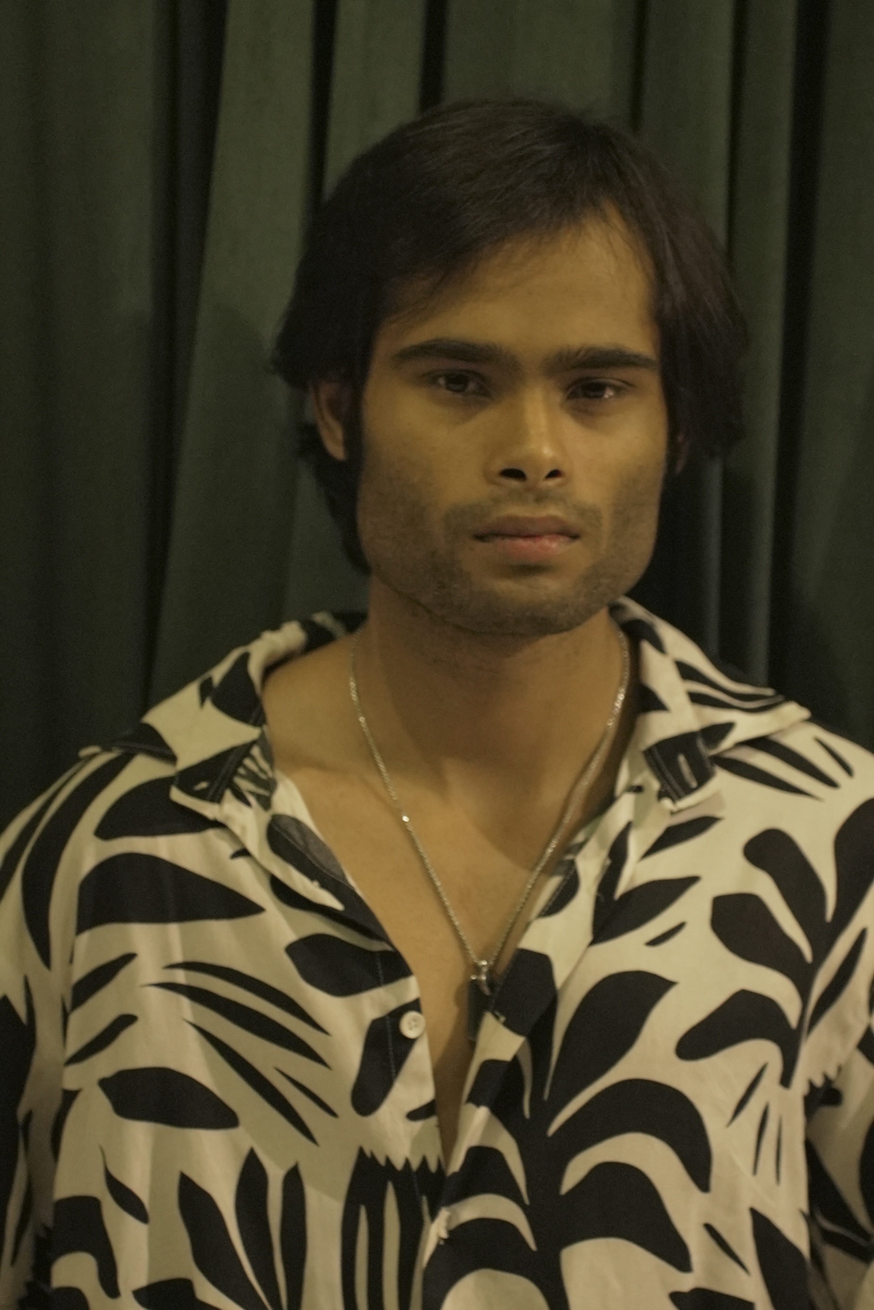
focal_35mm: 112
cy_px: 655
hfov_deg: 12.2
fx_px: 4074
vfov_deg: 18.3
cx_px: 437
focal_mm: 75
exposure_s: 1/100
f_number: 2.8
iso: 5000
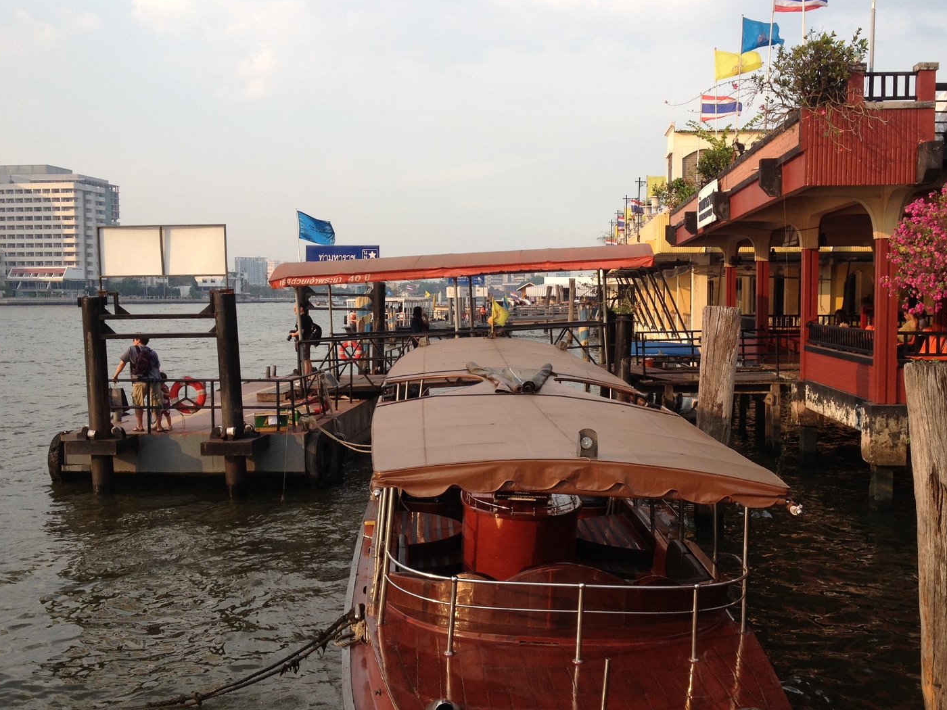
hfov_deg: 46.7
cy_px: 359
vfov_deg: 36.0
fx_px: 1094
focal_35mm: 40
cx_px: 515
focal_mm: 4.28
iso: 64
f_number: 2.4
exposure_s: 1/600
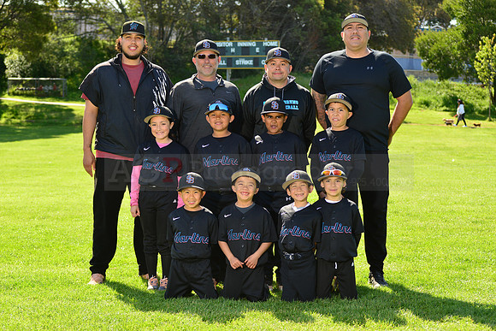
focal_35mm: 80
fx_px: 1102
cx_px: 248
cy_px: 166
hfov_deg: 25.4
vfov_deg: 17.1
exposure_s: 1/250
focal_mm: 80
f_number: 8
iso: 200
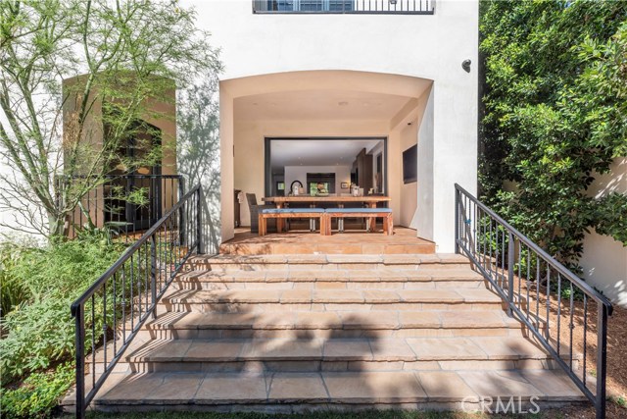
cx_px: 314
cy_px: 210
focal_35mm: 15
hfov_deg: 100.4
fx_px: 261
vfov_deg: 77.4
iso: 125
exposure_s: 1/200
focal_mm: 15
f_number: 8
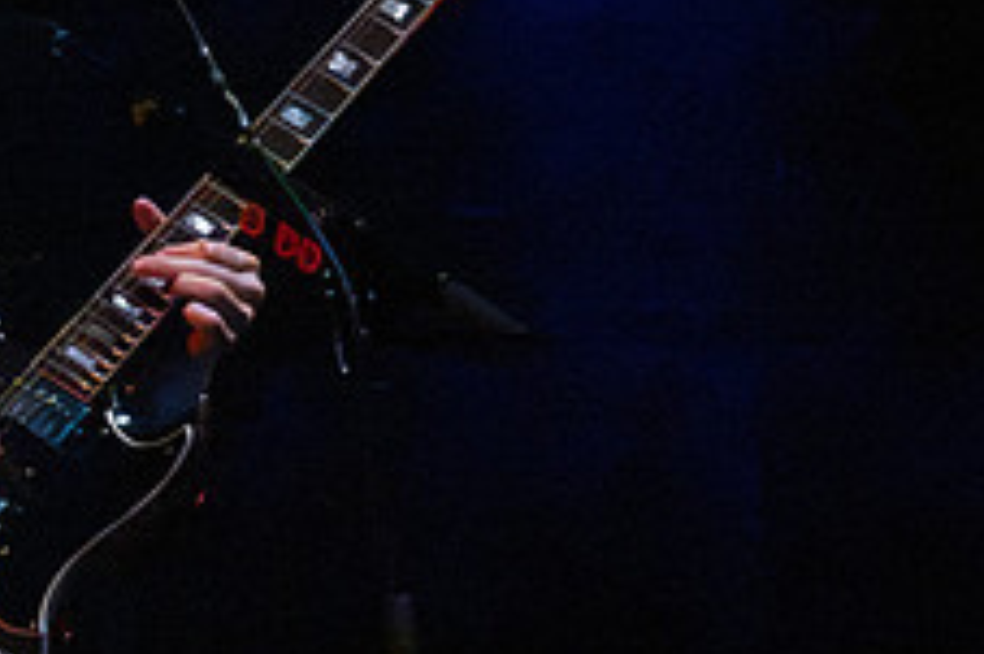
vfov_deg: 6.8
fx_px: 5517
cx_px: -13
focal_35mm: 202
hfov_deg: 10.1
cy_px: 236
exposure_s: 1/200
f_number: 4
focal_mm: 29.1
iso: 6400
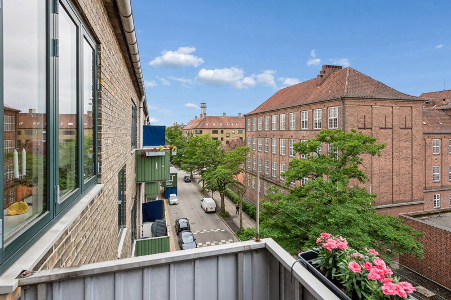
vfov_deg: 61.9
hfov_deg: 84.0
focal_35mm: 20
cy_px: 150
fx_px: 250
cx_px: 226
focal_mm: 20
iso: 280
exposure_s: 1/125
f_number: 13
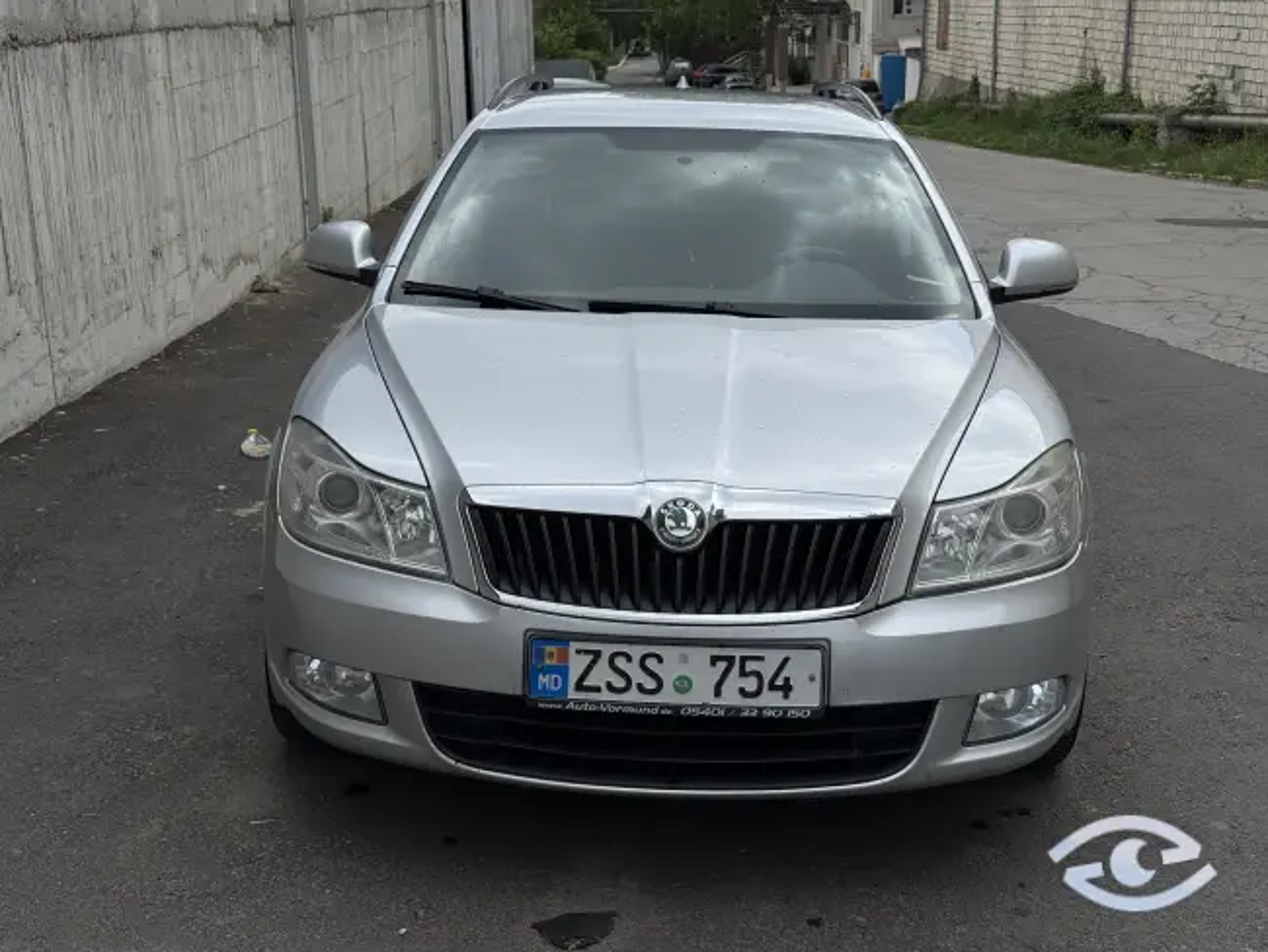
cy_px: 476
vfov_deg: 30.3
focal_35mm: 48
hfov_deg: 39.6
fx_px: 1759
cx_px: 634
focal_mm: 6.76
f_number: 1.78
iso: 64
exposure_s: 1/5587
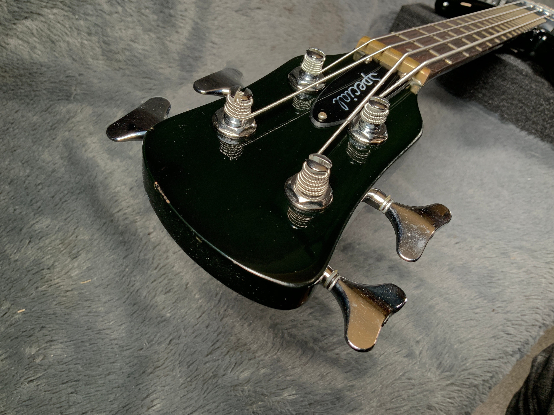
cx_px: 277
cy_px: 208
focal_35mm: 29
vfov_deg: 48.2
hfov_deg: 61.7
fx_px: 464
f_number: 1.8
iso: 40
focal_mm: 3
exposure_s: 1/104
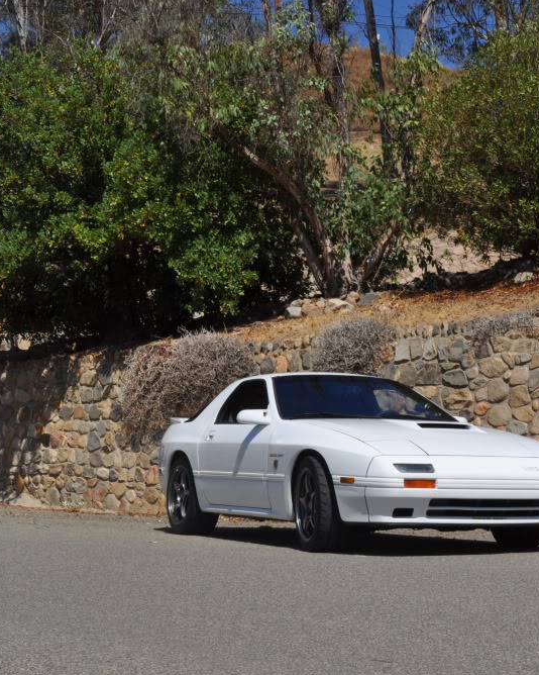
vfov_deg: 27.5
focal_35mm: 69
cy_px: 342
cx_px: 341
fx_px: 1377
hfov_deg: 22.1
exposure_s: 1/200
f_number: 18
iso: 200
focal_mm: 32
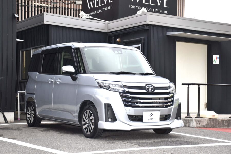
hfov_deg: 31.9
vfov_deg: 21.6
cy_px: 77
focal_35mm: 63
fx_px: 404
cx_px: 116
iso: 640
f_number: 5.6
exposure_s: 1/125
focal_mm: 42
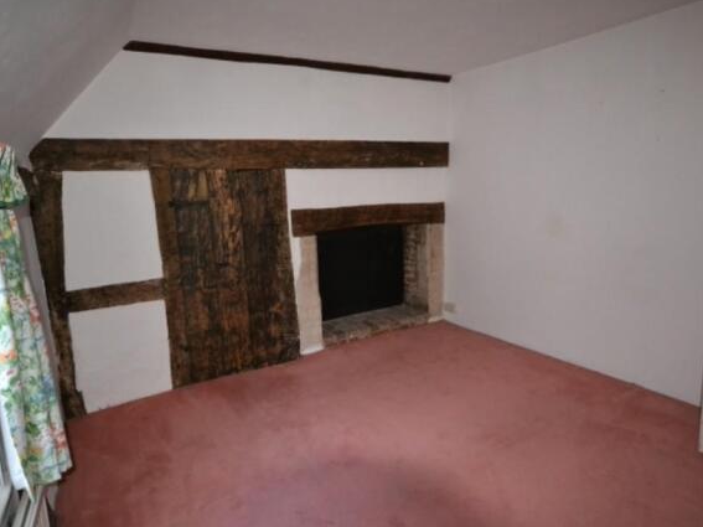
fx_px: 406
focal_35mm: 20
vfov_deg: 66.0
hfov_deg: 81.8
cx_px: 356
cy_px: 264
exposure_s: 1/60
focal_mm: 12
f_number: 4.5
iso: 3200
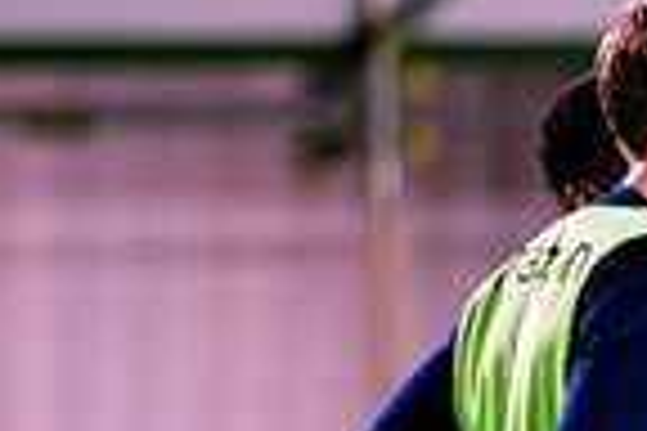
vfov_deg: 0.7
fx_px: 36499
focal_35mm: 2031
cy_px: 695
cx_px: 1480
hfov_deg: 1.0
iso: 10000
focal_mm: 400
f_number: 4.5
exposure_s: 1/640
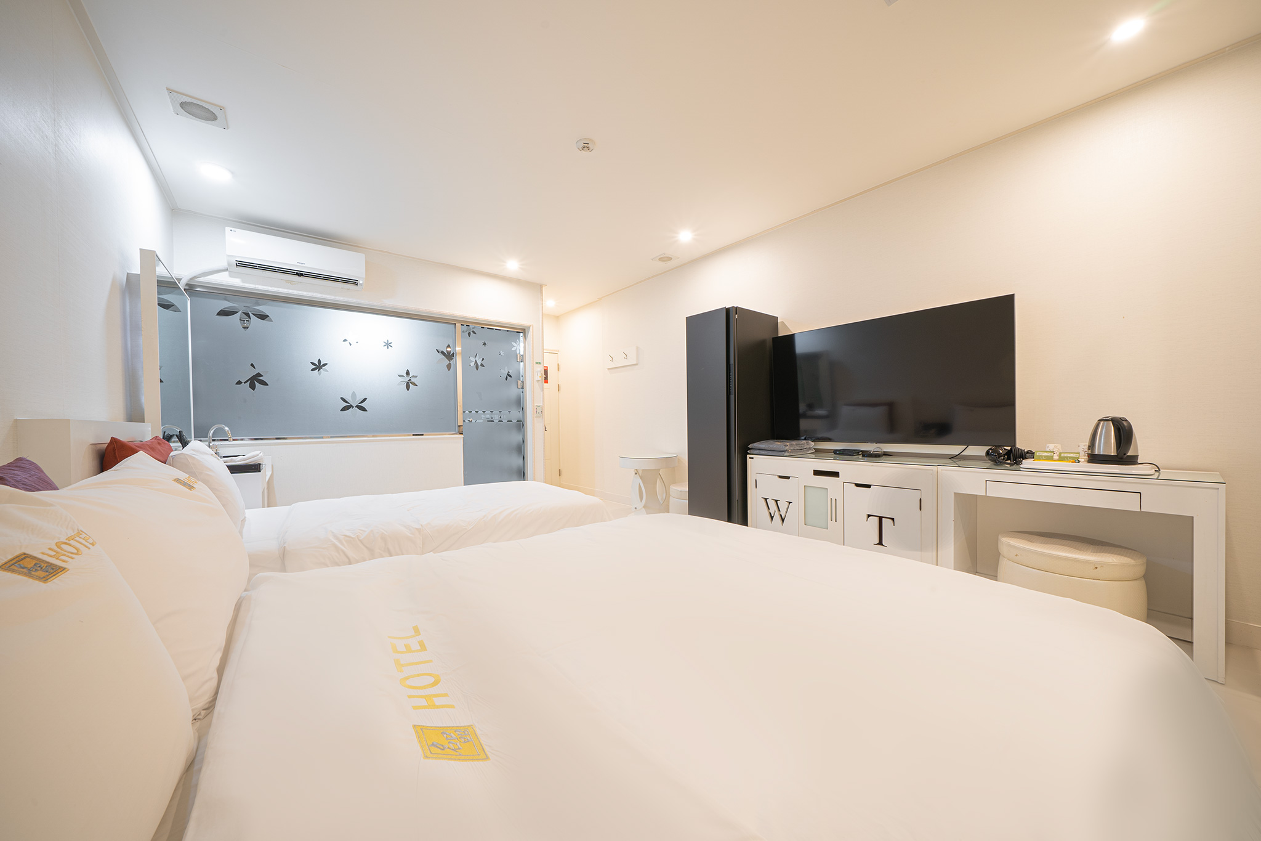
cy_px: 420
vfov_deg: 90.0
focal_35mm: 12
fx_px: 420
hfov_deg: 112.6
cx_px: 630
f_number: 11
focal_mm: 12
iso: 100
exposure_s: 2.5
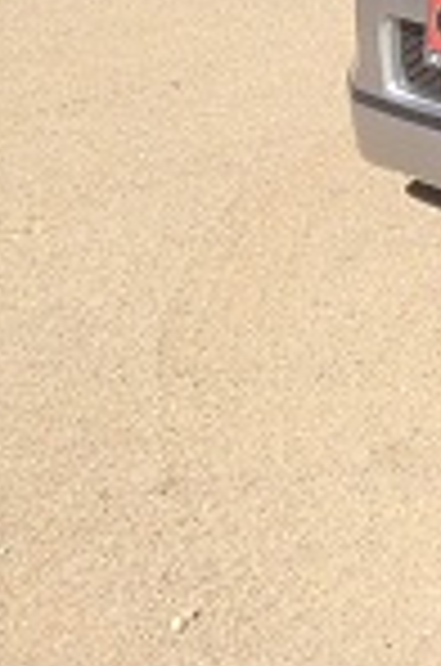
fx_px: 2732
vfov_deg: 13.5
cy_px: -126
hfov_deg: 8.0
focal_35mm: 148
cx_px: 1318
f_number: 2.4
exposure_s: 1/2304
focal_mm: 4.28
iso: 50
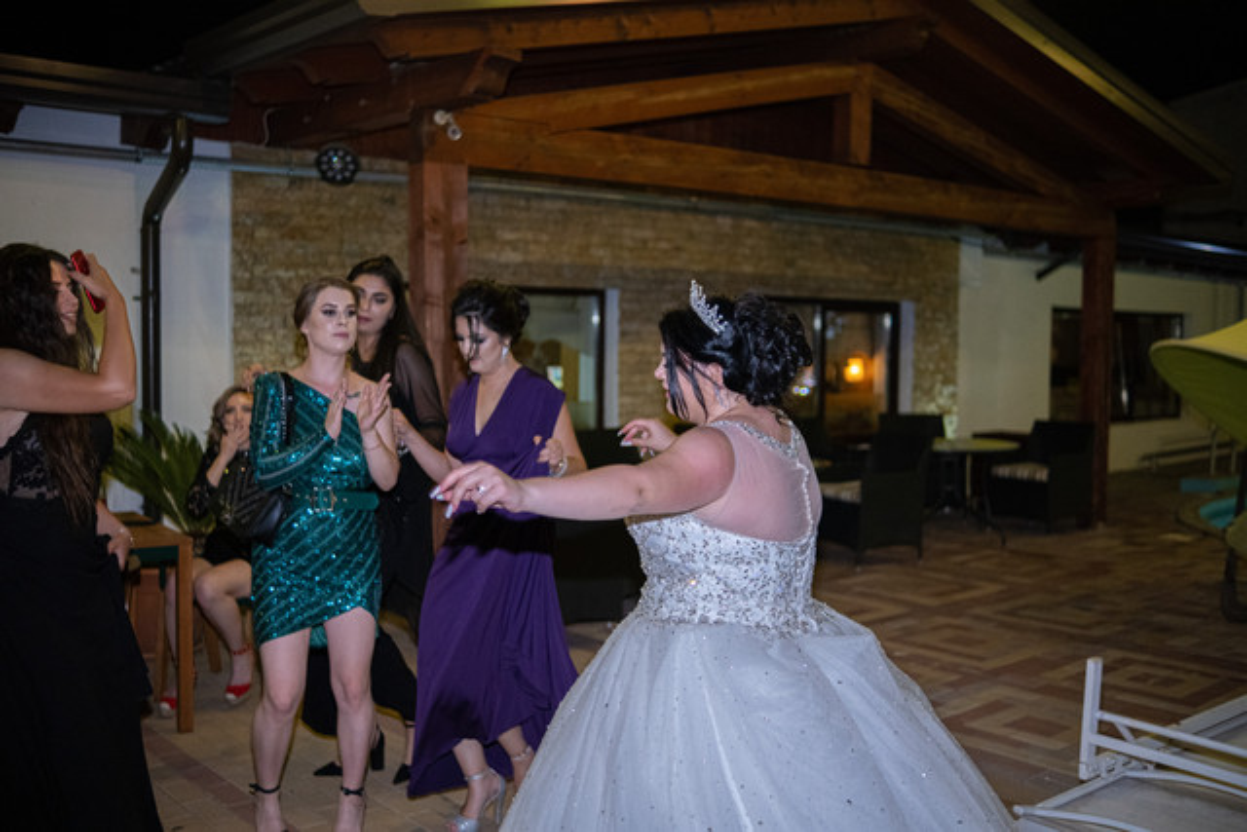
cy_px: 416
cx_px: 624
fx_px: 1213
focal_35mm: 35
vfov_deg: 37.9
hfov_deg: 54.4
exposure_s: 1/125
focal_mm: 23
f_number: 1.4
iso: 1000
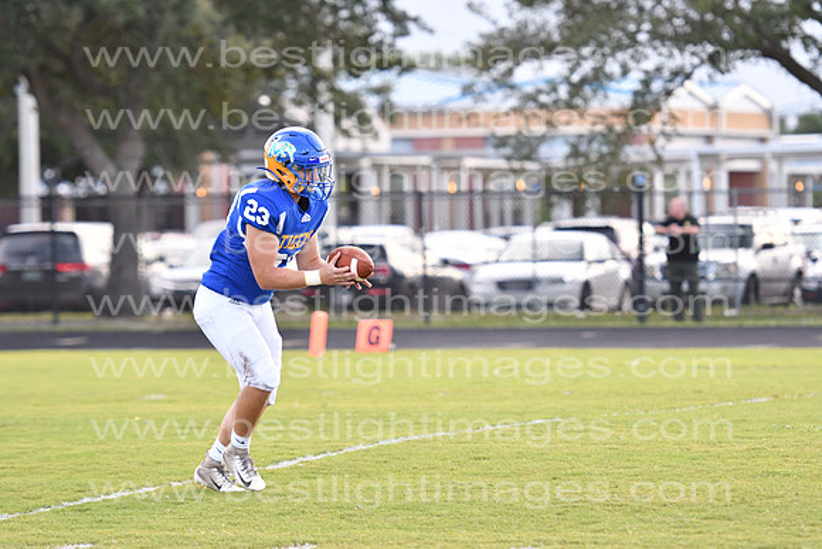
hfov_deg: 9.1
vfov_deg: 6.1
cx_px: 411
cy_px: 274
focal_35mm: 225
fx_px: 5138
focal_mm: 150
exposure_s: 1/500
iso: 800
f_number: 3.2
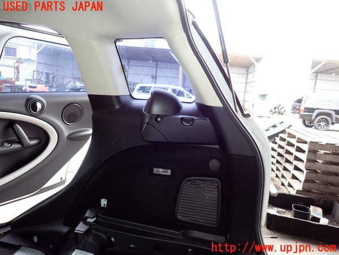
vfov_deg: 54.9
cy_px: 128
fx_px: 245
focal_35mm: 25
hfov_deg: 69.4
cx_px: 170
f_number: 2
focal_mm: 4.5
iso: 200
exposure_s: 1/80
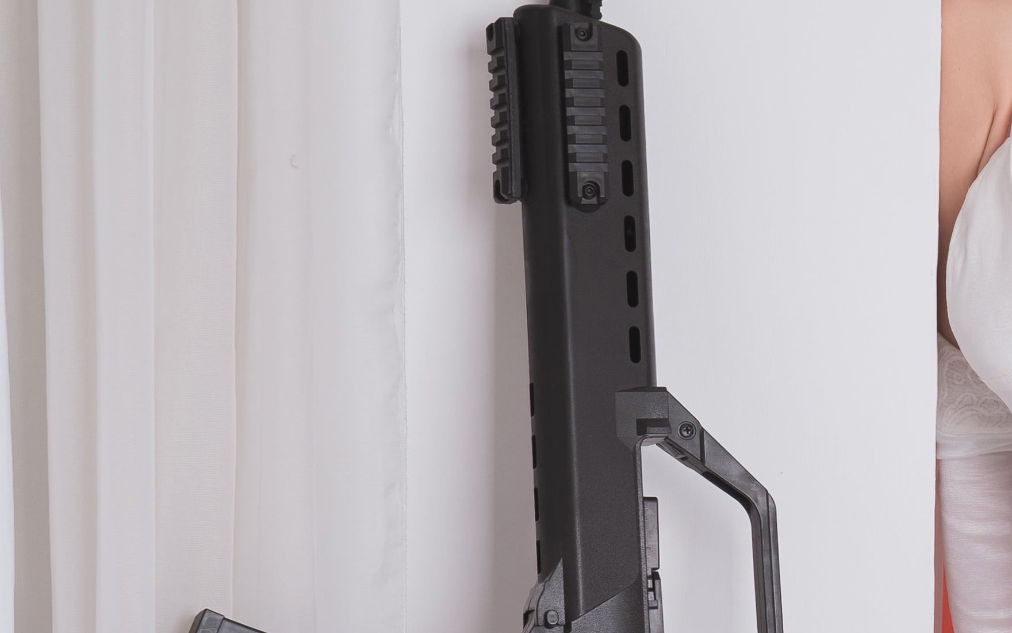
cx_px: 1302
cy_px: 440
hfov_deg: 14.4
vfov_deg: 9.4
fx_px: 3834
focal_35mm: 139
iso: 100
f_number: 4
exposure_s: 1/160
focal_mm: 40
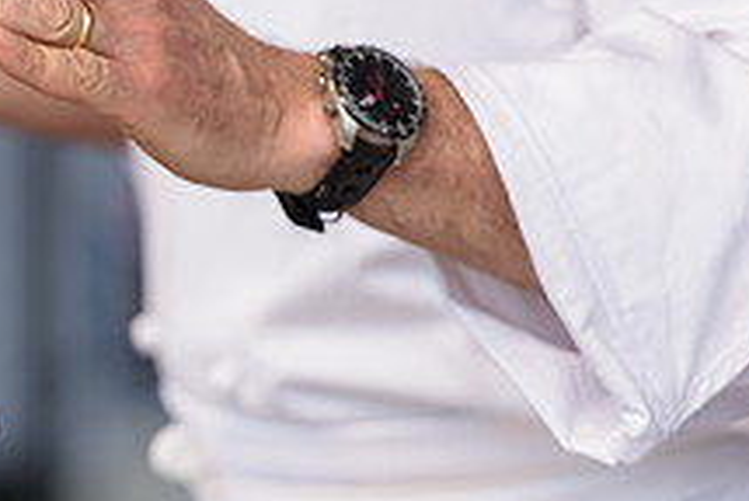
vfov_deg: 2.8
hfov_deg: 4.1
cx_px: -195
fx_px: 10375
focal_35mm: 498
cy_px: 183
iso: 250
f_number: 3.2
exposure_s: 1/1250
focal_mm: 185
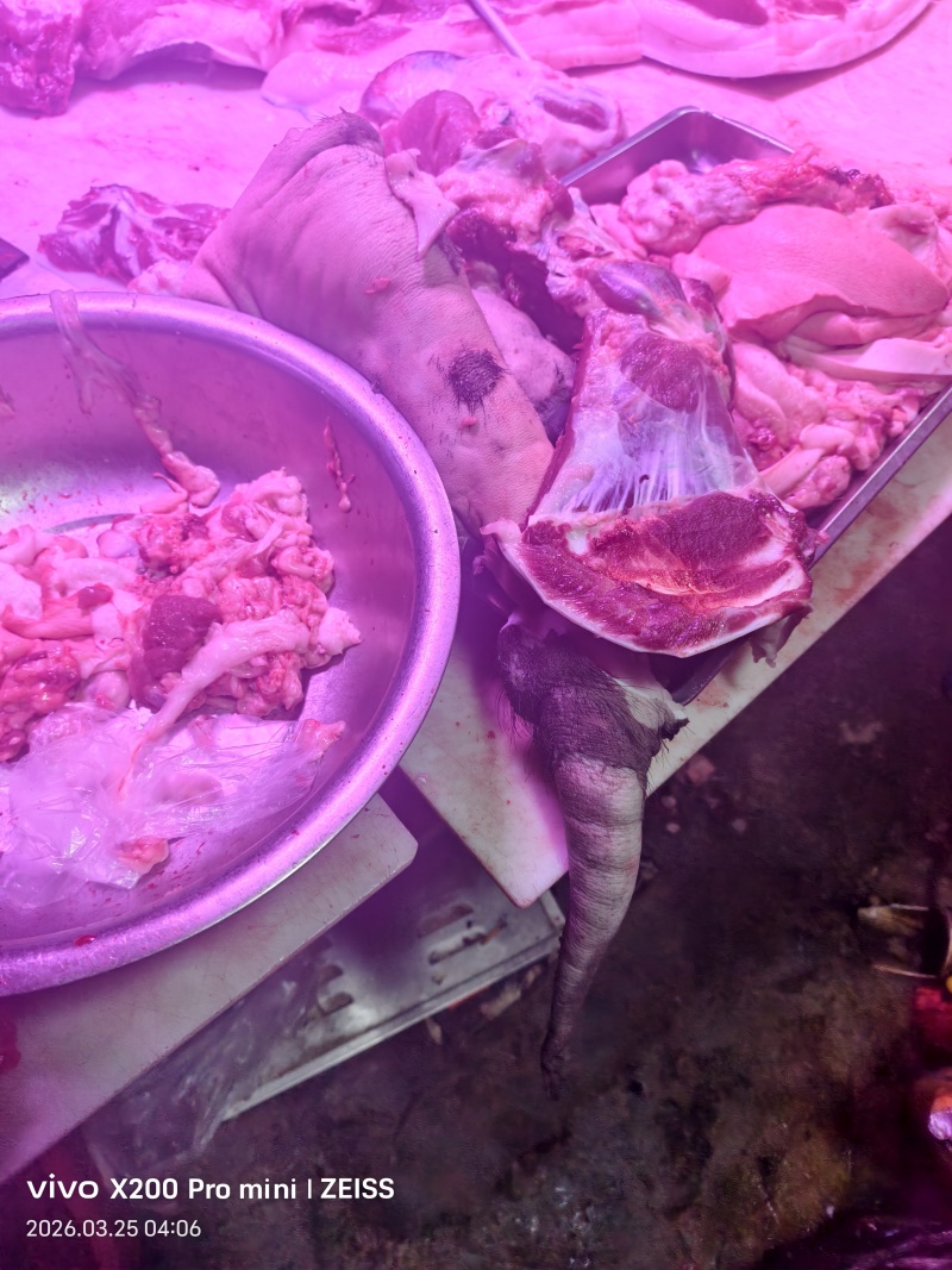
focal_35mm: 23
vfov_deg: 73.9
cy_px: 635
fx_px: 844
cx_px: 476
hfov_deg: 58.9
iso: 71
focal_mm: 6.54
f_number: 1.57
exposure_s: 1/585
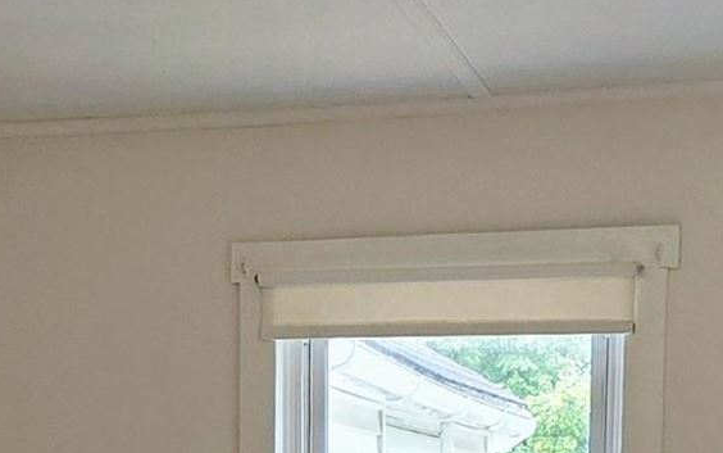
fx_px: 1478
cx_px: 355
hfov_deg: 27.5
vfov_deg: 15.6
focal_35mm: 75
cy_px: 734
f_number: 1.9
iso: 80
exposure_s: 1/120
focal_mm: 2.2
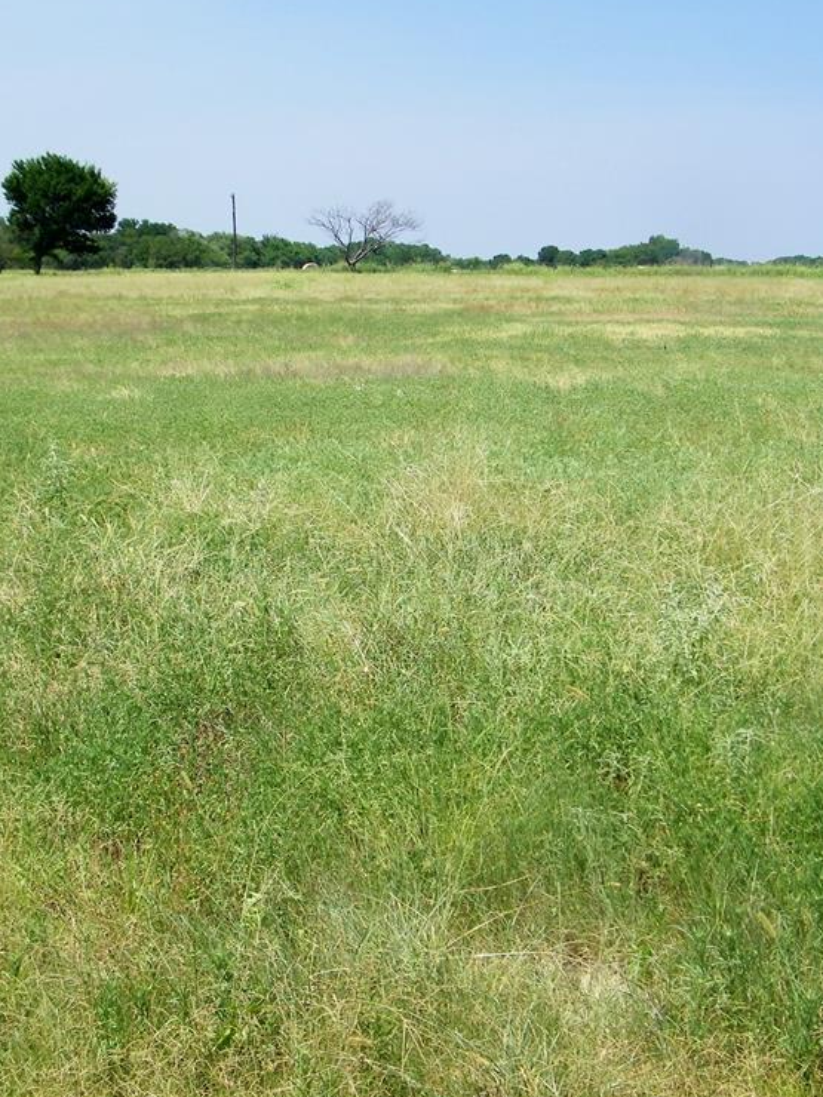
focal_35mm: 54
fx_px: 1712
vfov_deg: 35.5
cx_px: 391
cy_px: 550
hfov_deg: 27.0
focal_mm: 7
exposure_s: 1/160
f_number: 7.6
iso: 80
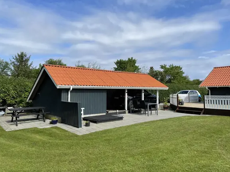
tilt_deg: +3.6
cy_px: 84
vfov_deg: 51.3
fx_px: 179
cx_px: 117
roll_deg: +0.3
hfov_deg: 65.3
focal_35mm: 27
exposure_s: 1/3509
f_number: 1.6
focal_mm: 4.2
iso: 32
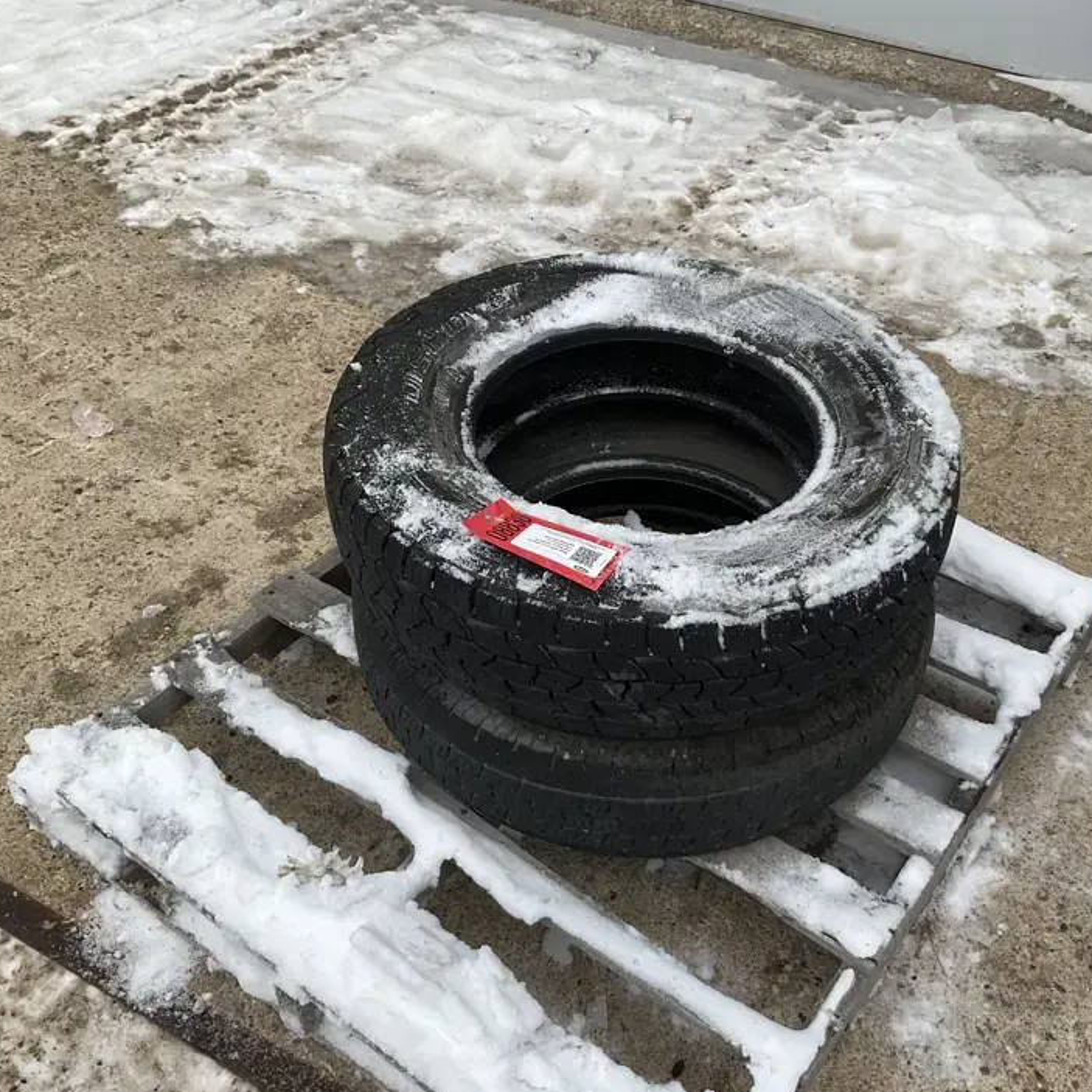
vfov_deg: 47.2
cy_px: 556
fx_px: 1249
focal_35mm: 35
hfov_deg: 46.9
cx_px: 660
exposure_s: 1/389
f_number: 1.8
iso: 25
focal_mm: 3
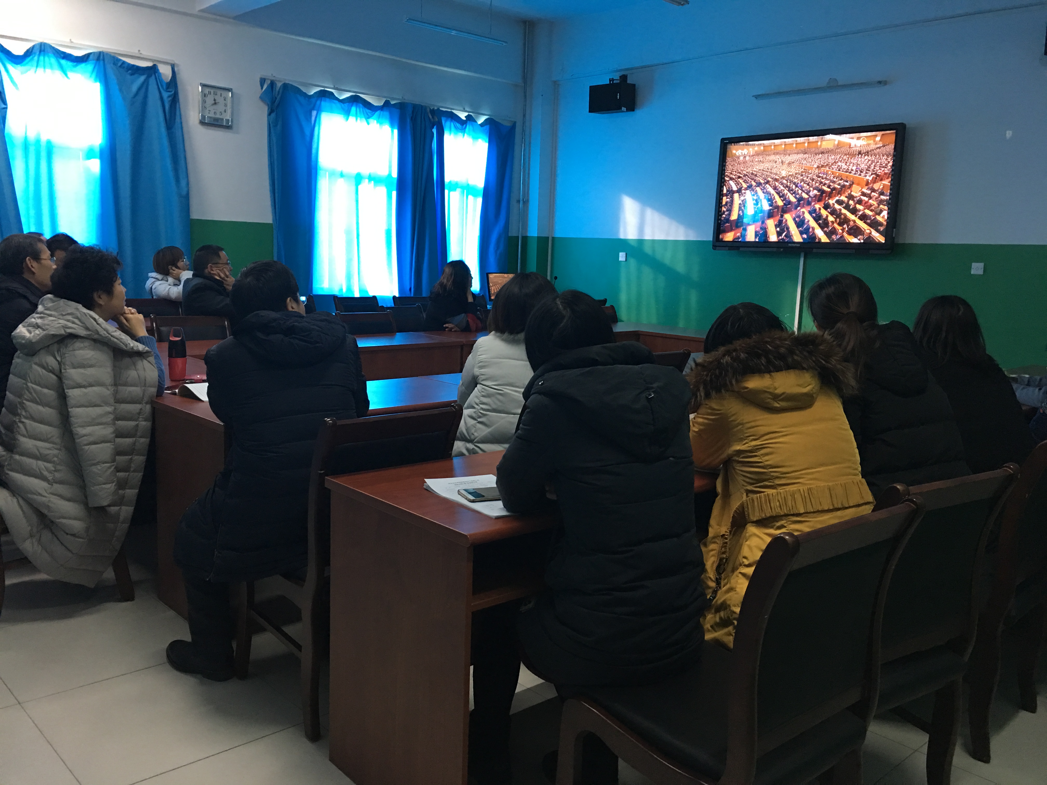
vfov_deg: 48.2
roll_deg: -2.7
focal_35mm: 29
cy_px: 392
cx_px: 524
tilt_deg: -8.0
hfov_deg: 61.7
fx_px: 877
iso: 80
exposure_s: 1/17
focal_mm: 4.15
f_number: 2.2
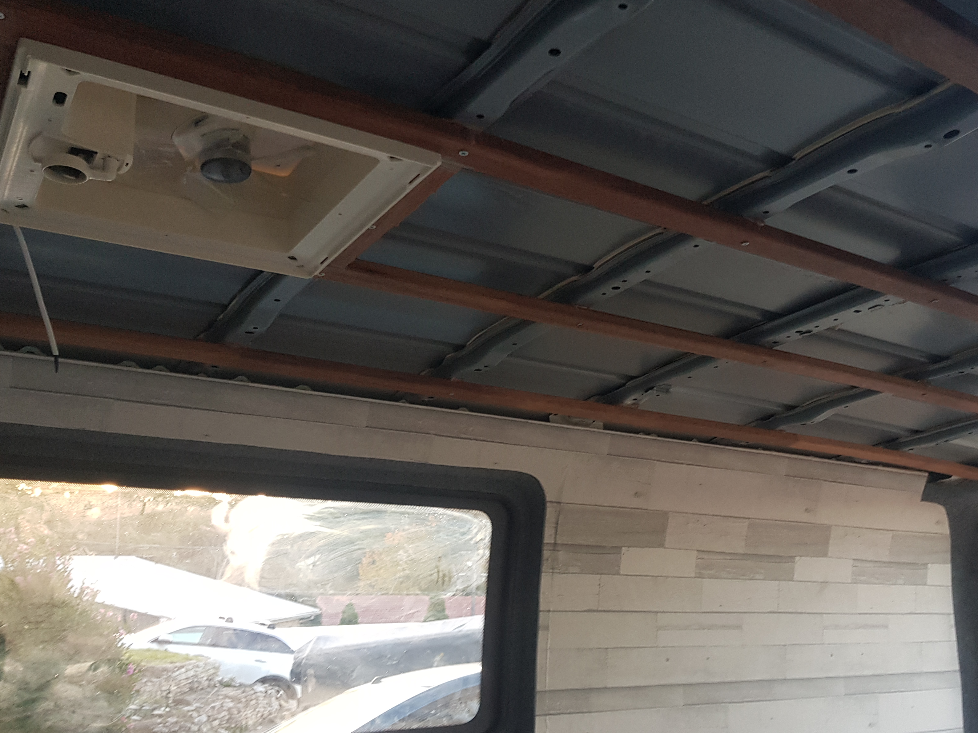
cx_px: 597
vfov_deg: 42.8
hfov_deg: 54.9
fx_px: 932
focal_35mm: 33
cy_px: 423
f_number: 1.7
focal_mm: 4.2
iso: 100
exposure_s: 1/50
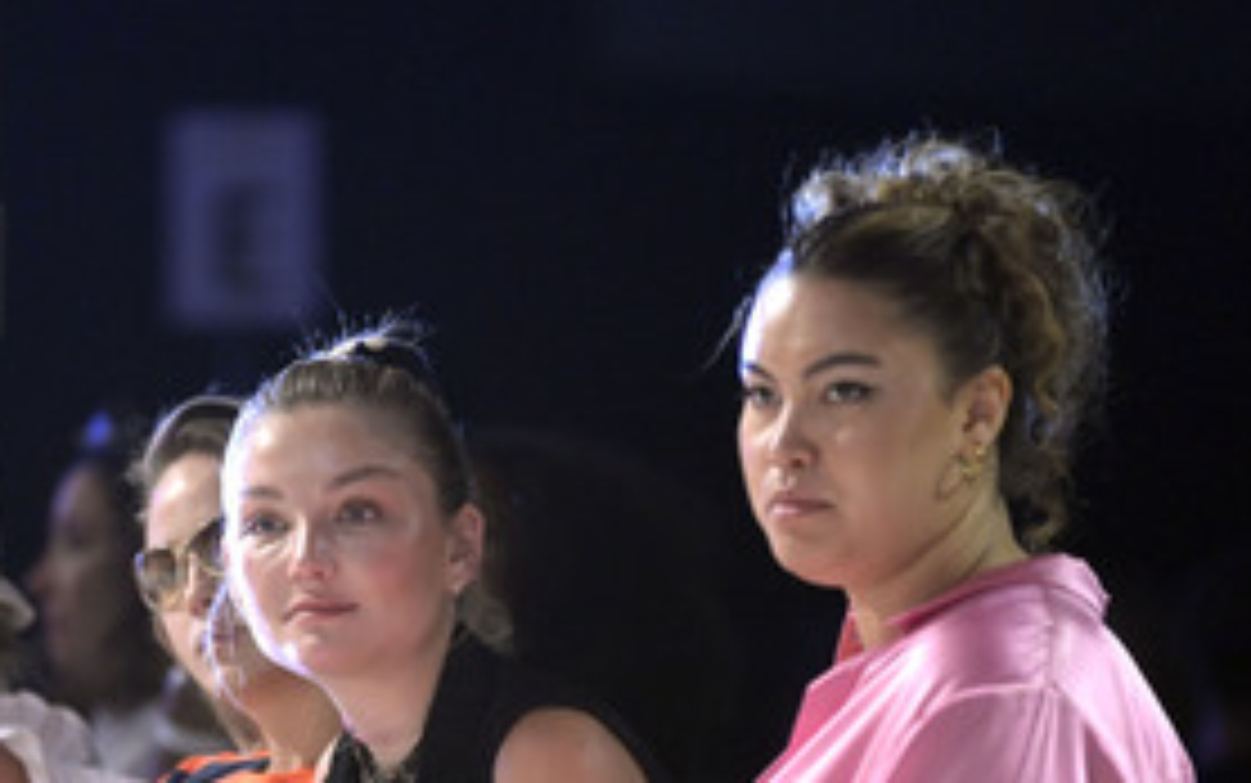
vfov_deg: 4.0
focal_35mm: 330
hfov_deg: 6.4
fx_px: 11256
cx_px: 376
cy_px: 652
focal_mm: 200
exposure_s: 1/320
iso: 8000
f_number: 2.8
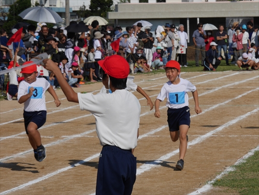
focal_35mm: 254
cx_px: 130
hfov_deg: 7.8
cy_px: 98
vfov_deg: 5.9
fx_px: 1900
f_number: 16
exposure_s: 1/400
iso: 200
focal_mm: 127
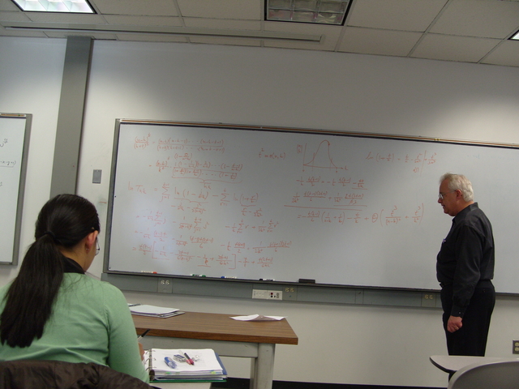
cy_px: 194
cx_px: 260
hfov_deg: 52.6
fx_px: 525
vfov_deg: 40.7
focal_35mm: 35
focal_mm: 7.8
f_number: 2.8
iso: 120
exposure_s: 1/45
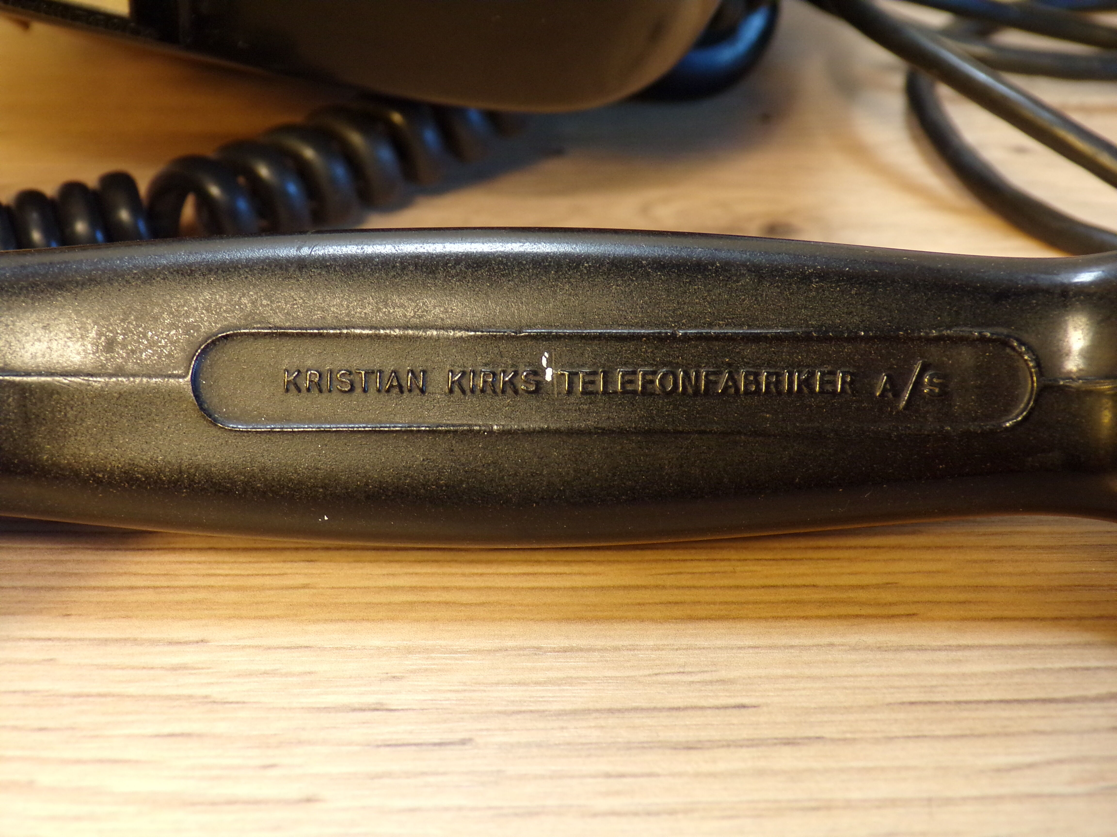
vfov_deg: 29.7
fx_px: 1581
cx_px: 558
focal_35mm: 49
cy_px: 418
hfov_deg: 38.9
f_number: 3.5
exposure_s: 1/25
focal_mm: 8.7
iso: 200
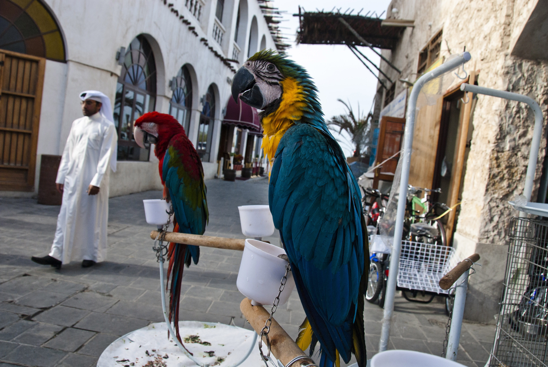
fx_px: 411
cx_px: 274
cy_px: 184
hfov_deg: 67.3
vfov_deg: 48.0
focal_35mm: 27
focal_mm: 18
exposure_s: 1/250
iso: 320
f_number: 8
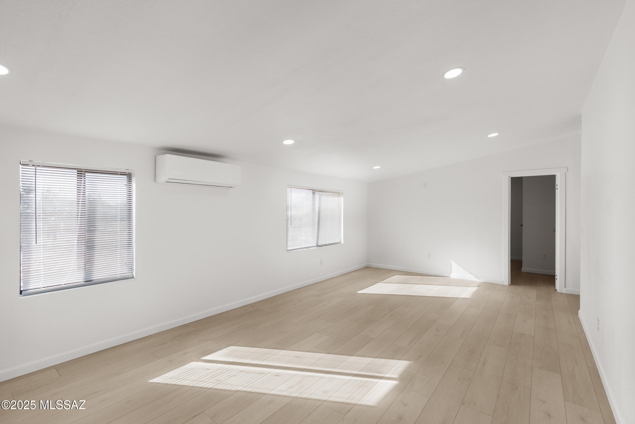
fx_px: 282
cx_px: 318
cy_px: 212
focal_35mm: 16
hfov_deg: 96.7
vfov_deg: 73.8
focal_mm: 16
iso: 200
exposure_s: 1/40
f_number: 8
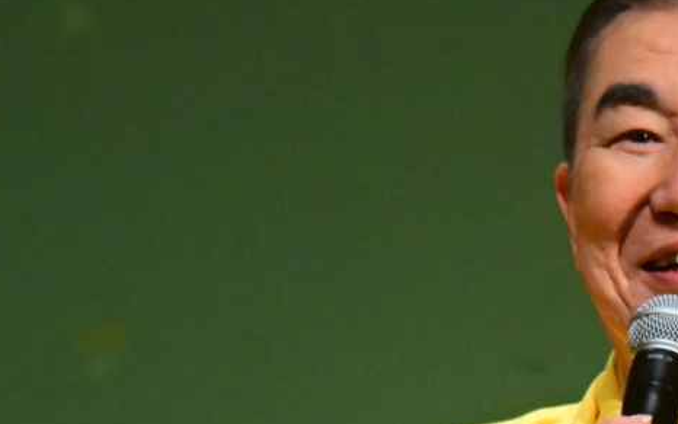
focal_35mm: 2100
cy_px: 559
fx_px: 38794
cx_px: 661
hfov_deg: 1.0
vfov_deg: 0.6
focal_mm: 400
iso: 2500
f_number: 5.6
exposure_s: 1/200
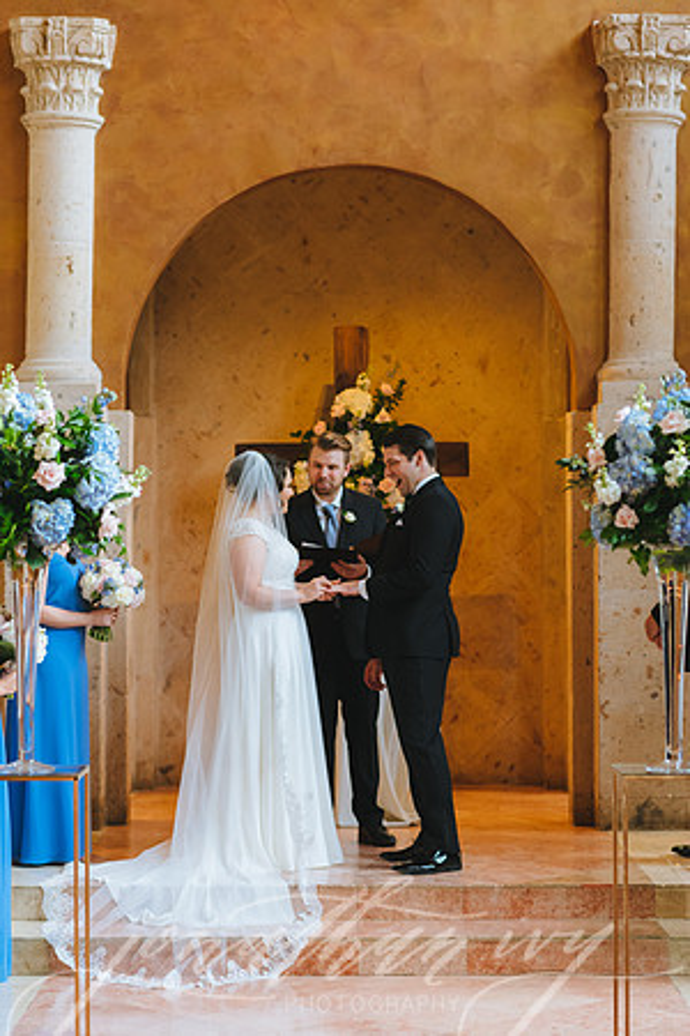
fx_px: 2444
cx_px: 345
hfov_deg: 16.1
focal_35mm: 85
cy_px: 518
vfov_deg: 23.9
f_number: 2.8
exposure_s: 1/125
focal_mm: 85
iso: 2500
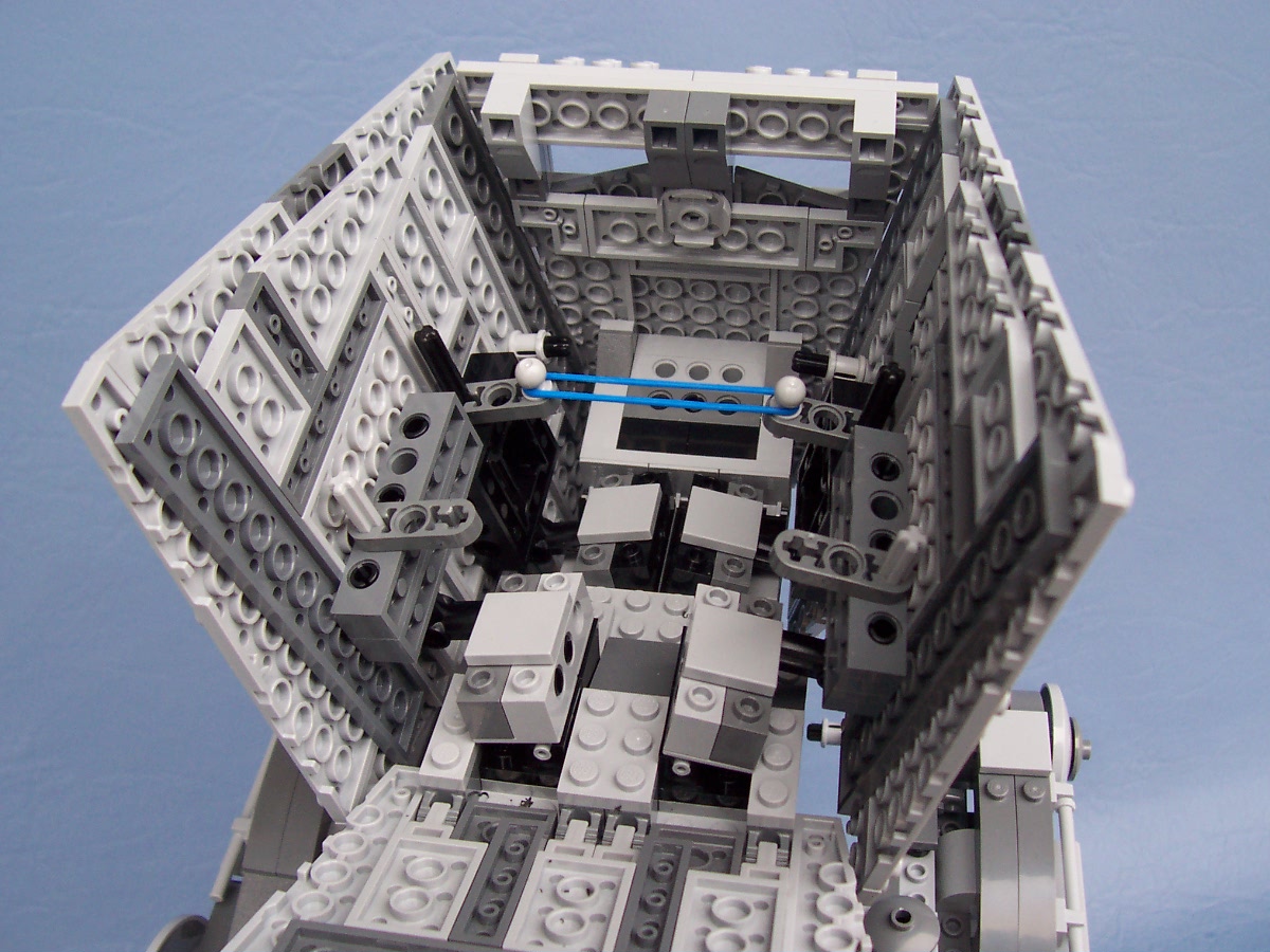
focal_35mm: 37
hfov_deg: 50.1
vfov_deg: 38.7
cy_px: 476
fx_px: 1357
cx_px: 635
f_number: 2.8
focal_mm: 5.6
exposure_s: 1/90
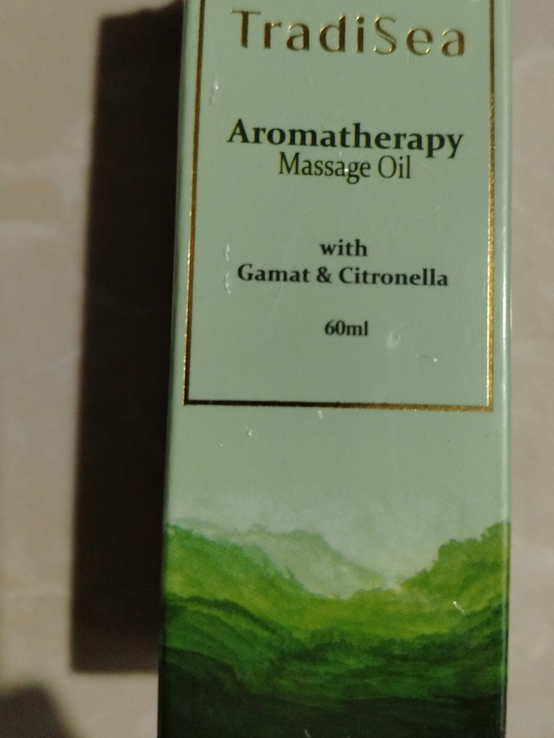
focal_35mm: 31
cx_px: 338
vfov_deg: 58.1
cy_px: 318
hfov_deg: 45.1
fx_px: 662
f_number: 1.75
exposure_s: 1/33
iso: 894
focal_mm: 5.25
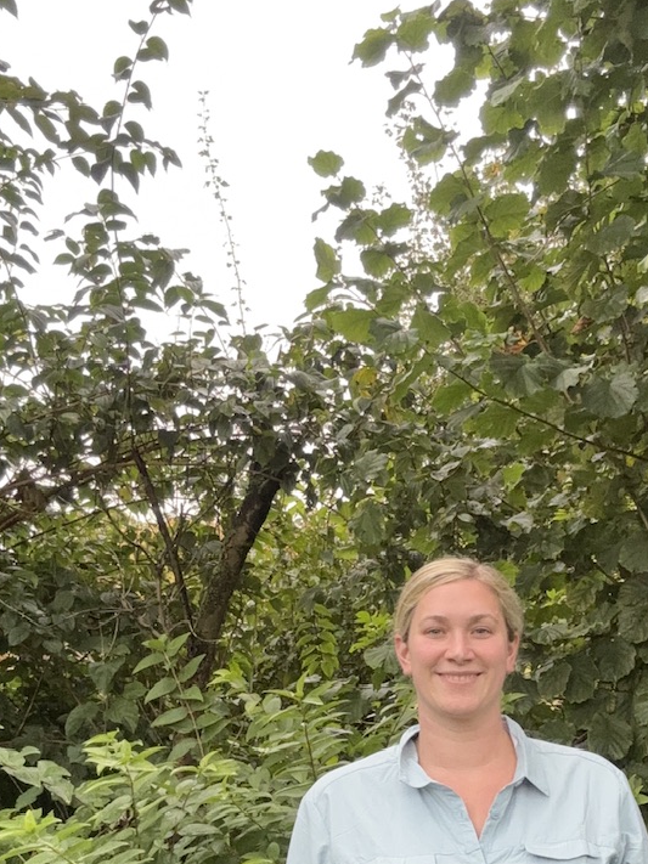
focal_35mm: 54
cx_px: 372
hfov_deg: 27.0
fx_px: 1348
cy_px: 629
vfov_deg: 34.9
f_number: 1.9
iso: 80
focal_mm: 2.69
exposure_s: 1/68
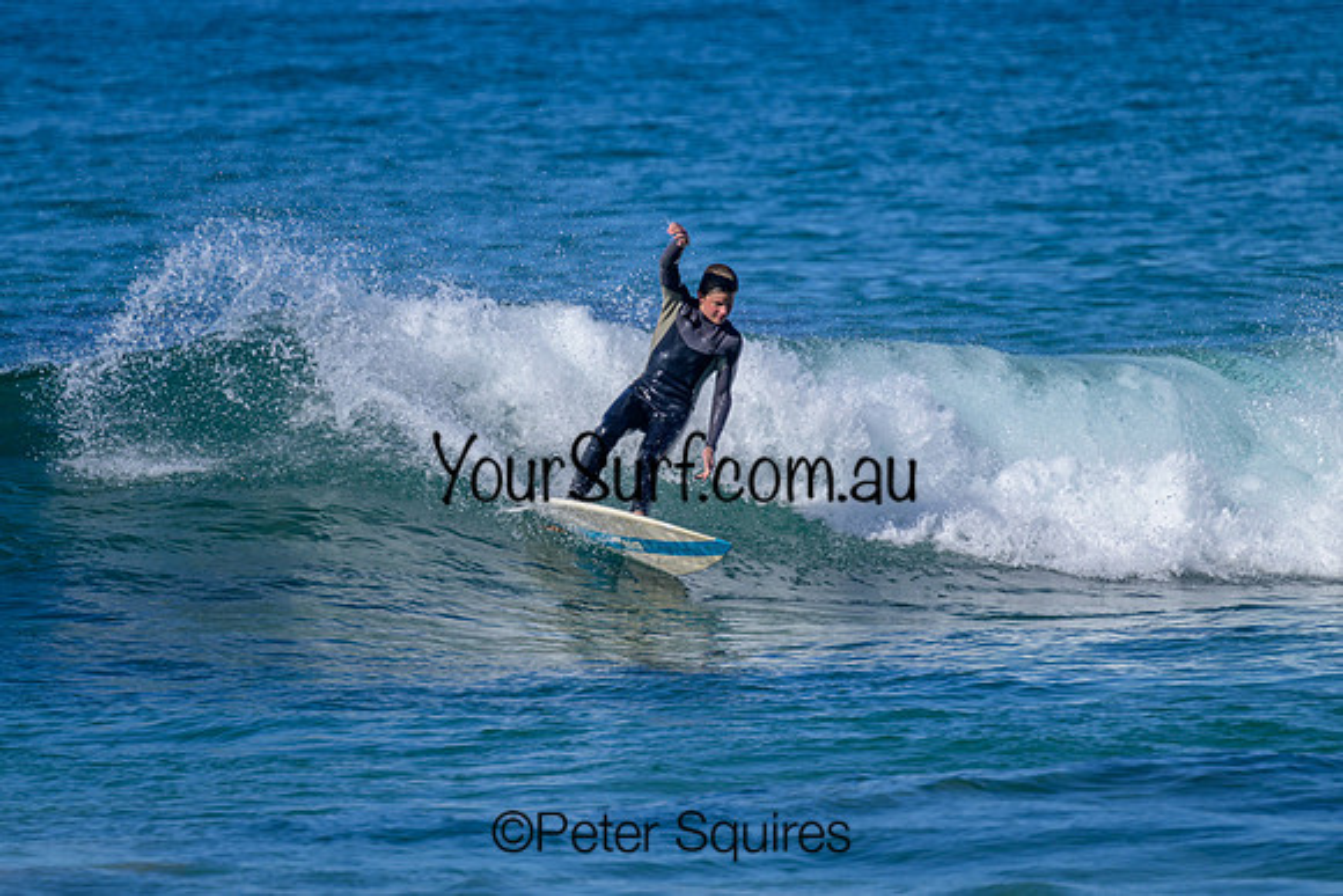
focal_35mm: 770
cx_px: 588
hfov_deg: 2.7
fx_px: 28736
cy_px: 439
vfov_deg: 1.8
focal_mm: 560
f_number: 8
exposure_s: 1/1000
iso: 200
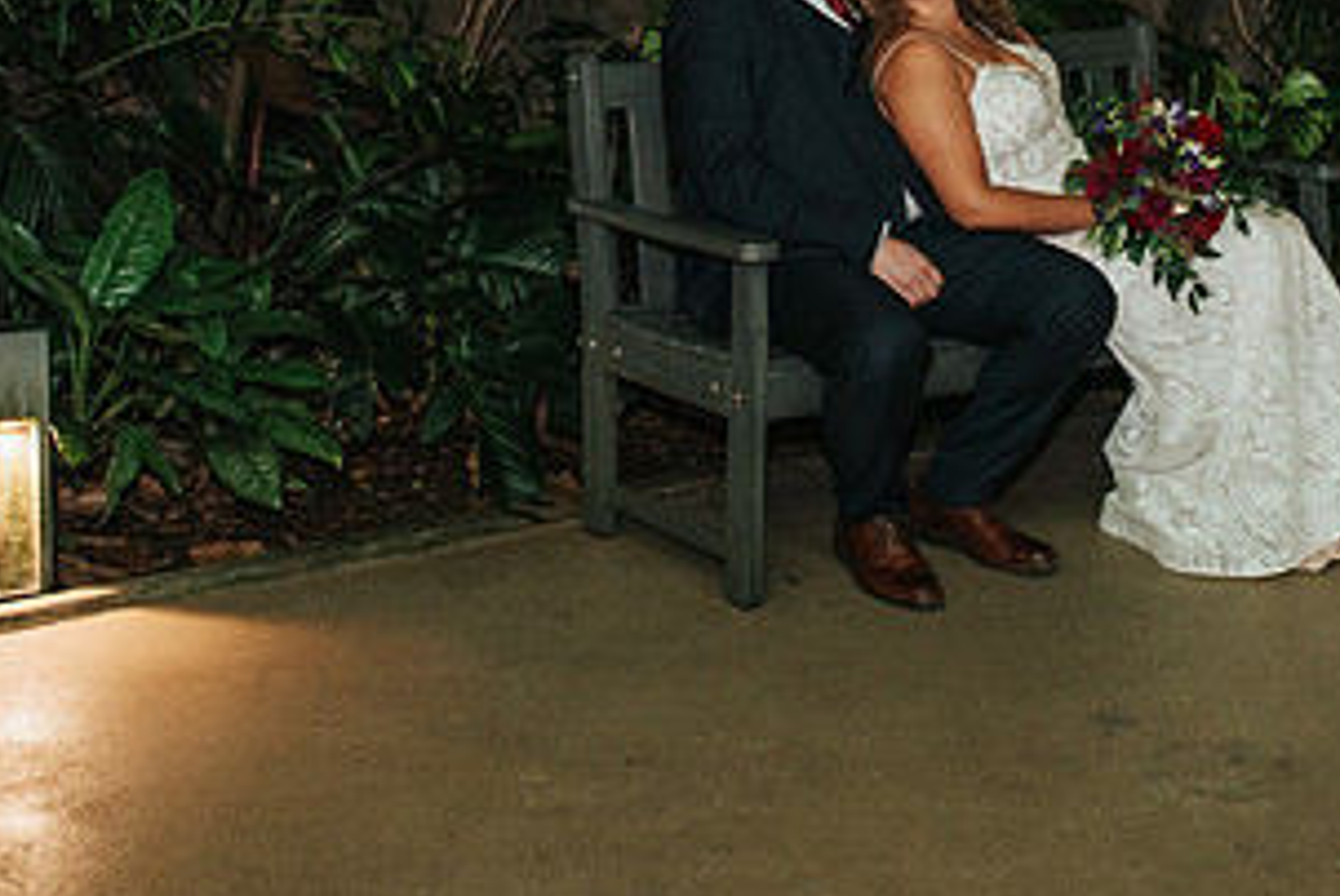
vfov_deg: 19.7
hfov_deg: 29.4
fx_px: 2533
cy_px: 104
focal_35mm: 68
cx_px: 883
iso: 1000
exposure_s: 1/200
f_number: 2.8
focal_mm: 35
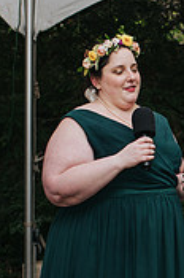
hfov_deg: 9.9
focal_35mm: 135
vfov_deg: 15.1
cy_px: 234
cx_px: 256
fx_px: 1039
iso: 1000
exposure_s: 1/200
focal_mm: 35
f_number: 2.8
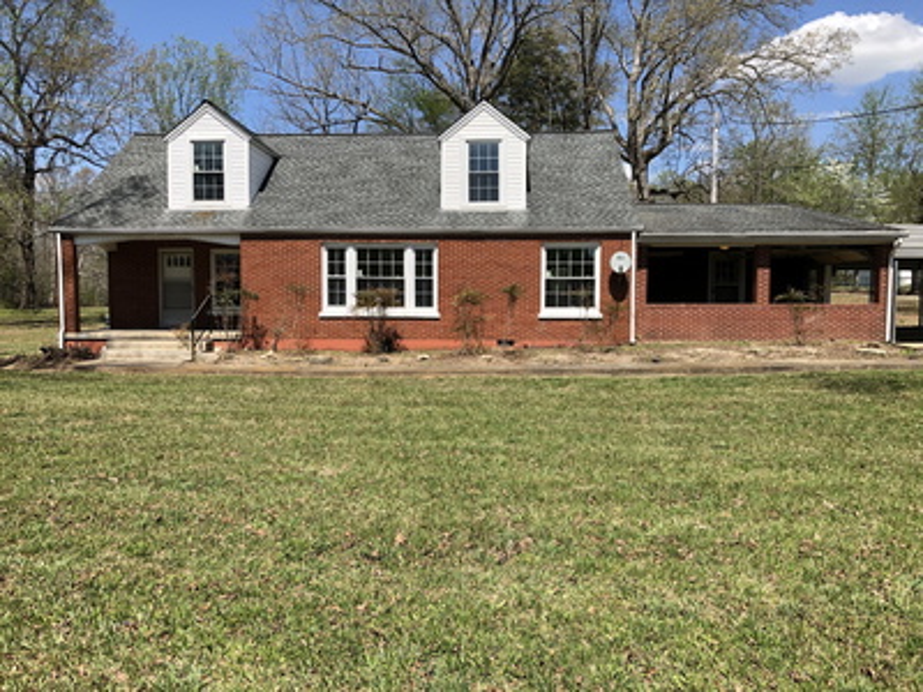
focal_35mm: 28
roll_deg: +0.0
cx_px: 462
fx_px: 747
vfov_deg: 49.7
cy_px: 346
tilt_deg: -3.1
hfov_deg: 63.4
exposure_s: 1/1799
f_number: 1.8
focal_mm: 3.99
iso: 20
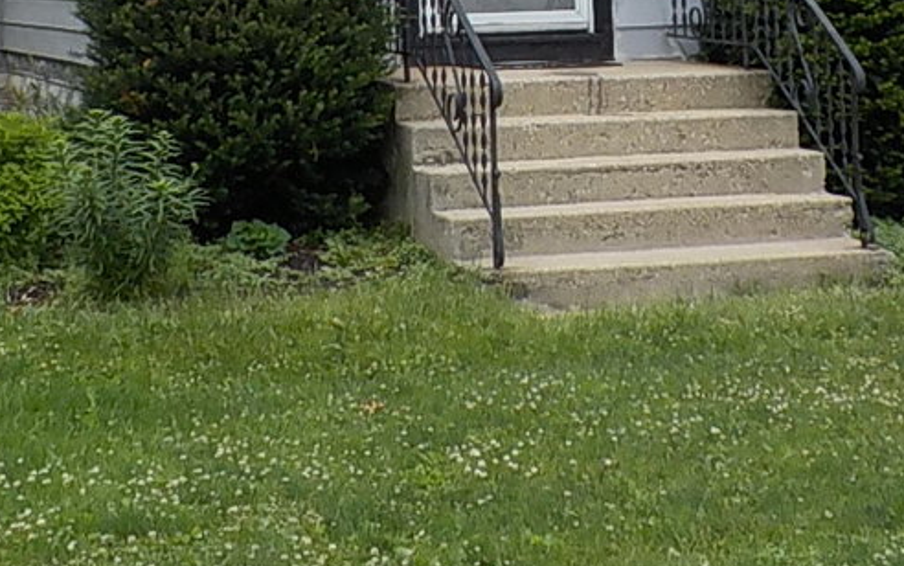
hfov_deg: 22.3
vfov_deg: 13.2
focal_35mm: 93
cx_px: 533
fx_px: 2292
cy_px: -300
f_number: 3.3
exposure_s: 1/640
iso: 125
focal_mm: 4.1
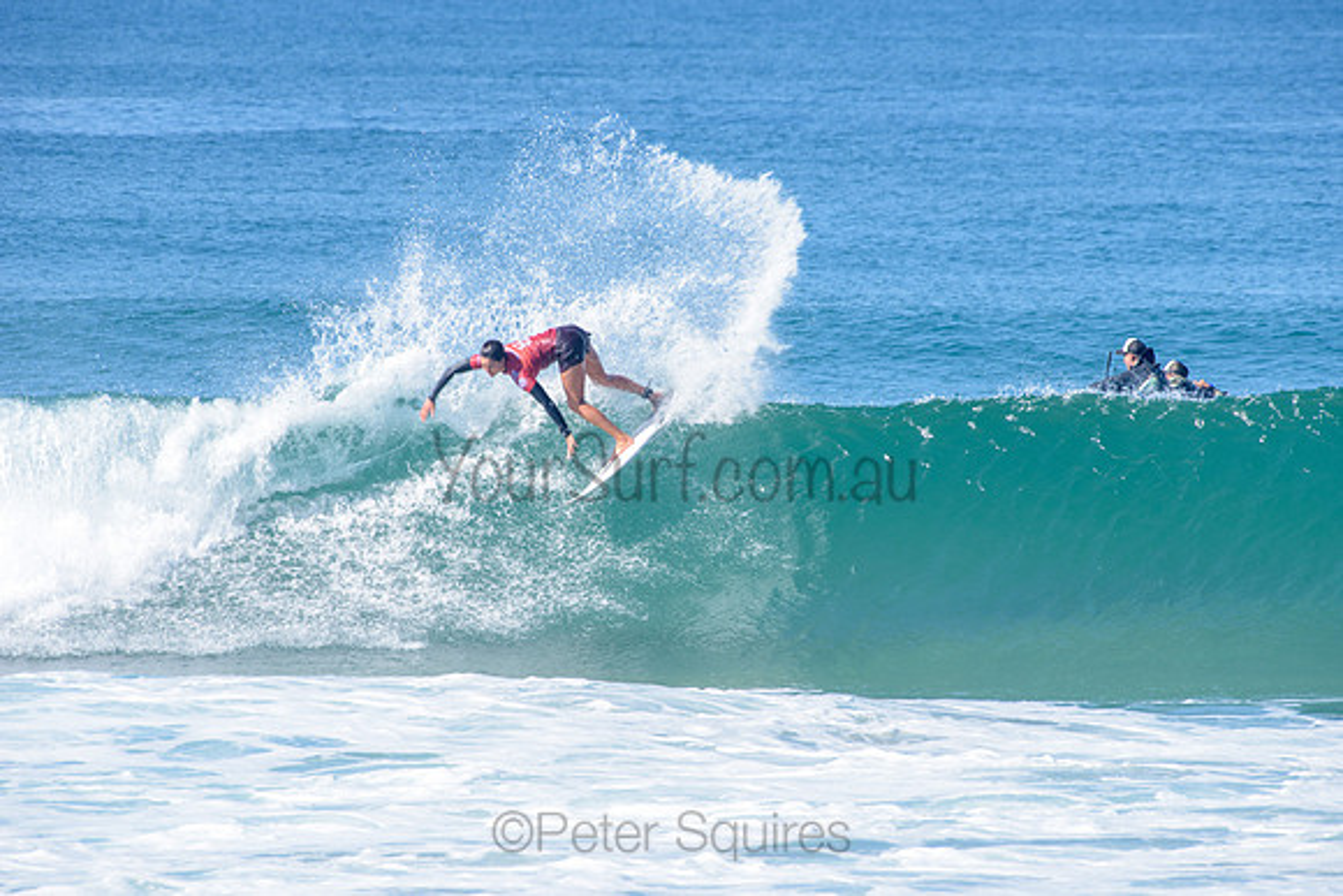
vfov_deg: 2.8
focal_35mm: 500
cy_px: 448
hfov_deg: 4.1
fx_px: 18660
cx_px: 672
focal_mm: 500
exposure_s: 1/160
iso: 64
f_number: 13
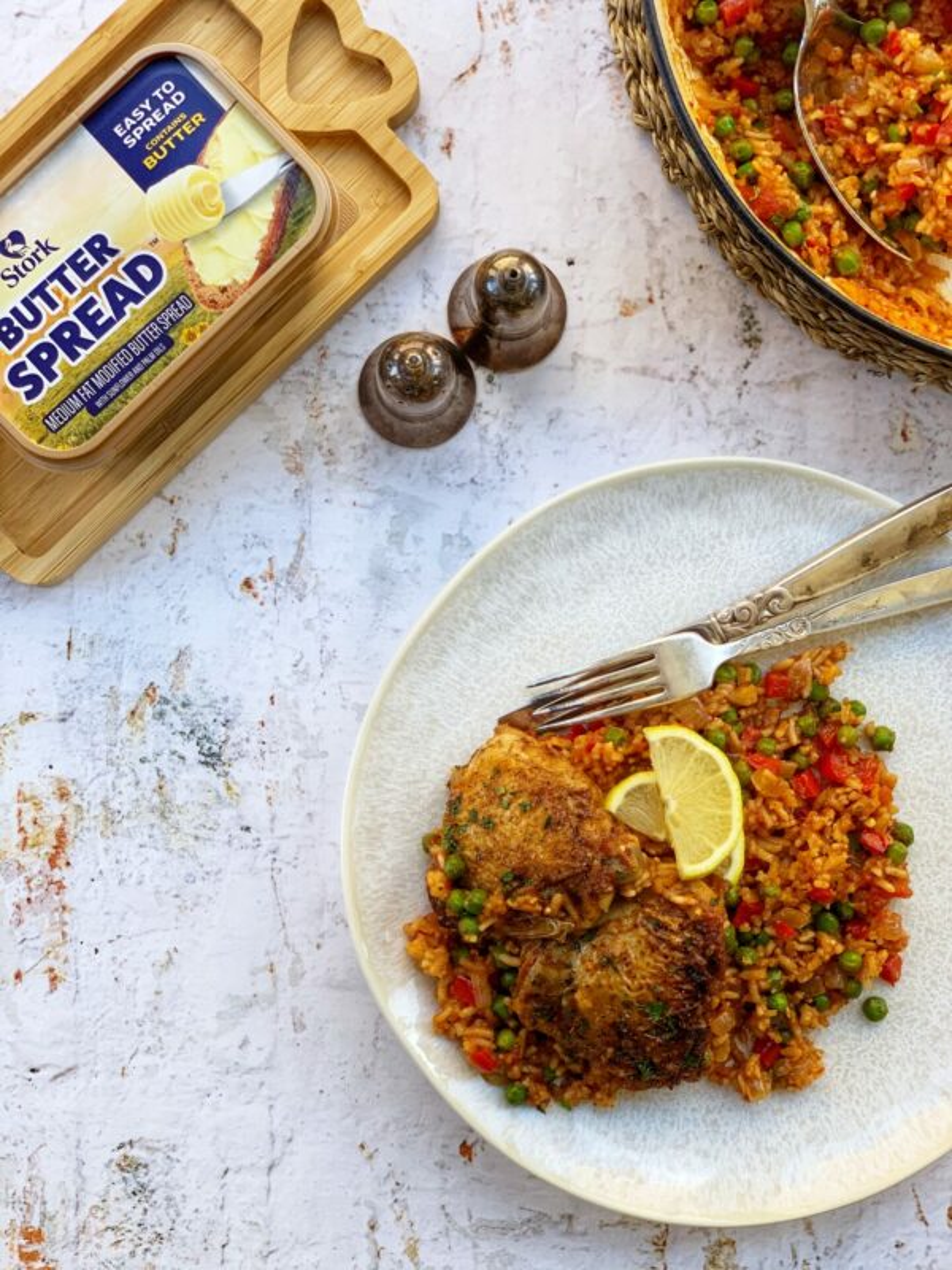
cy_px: 635
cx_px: 476
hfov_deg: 28.0
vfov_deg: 36.8
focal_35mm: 52
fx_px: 1907
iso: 32
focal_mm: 6
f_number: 2.4
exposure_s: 1/122
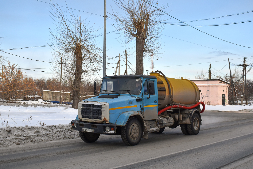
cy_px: 84
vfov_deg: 31.9
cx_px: 126
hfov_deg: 46.4
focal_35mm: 42
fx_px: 295
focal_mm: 28
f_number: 5.6
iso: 400
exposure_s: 1/1600
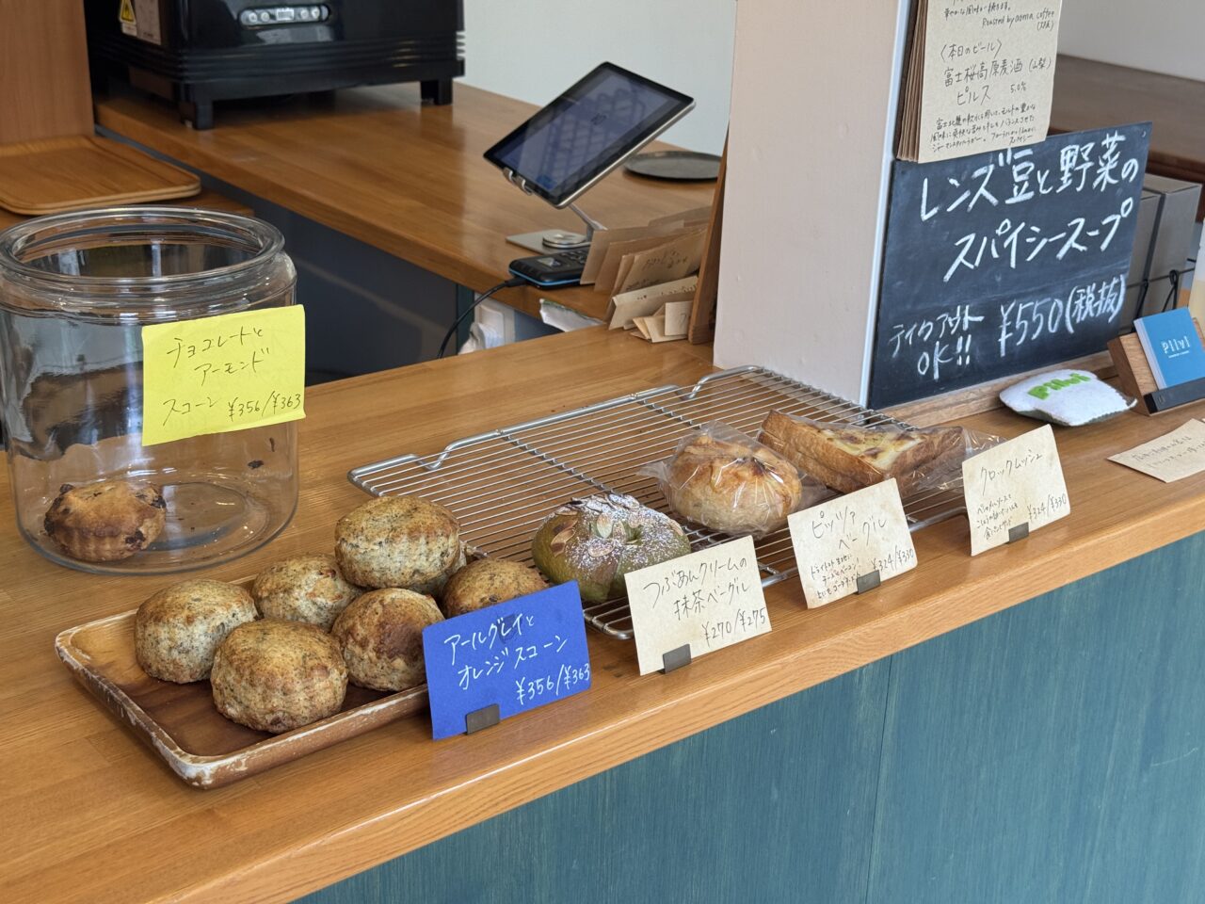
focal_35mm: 48
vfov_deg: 30.3
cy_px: 452
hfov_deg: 39.7
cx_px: 602
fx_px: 1671
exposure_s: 1/60
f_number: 1.78
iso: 50
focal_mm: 6.76
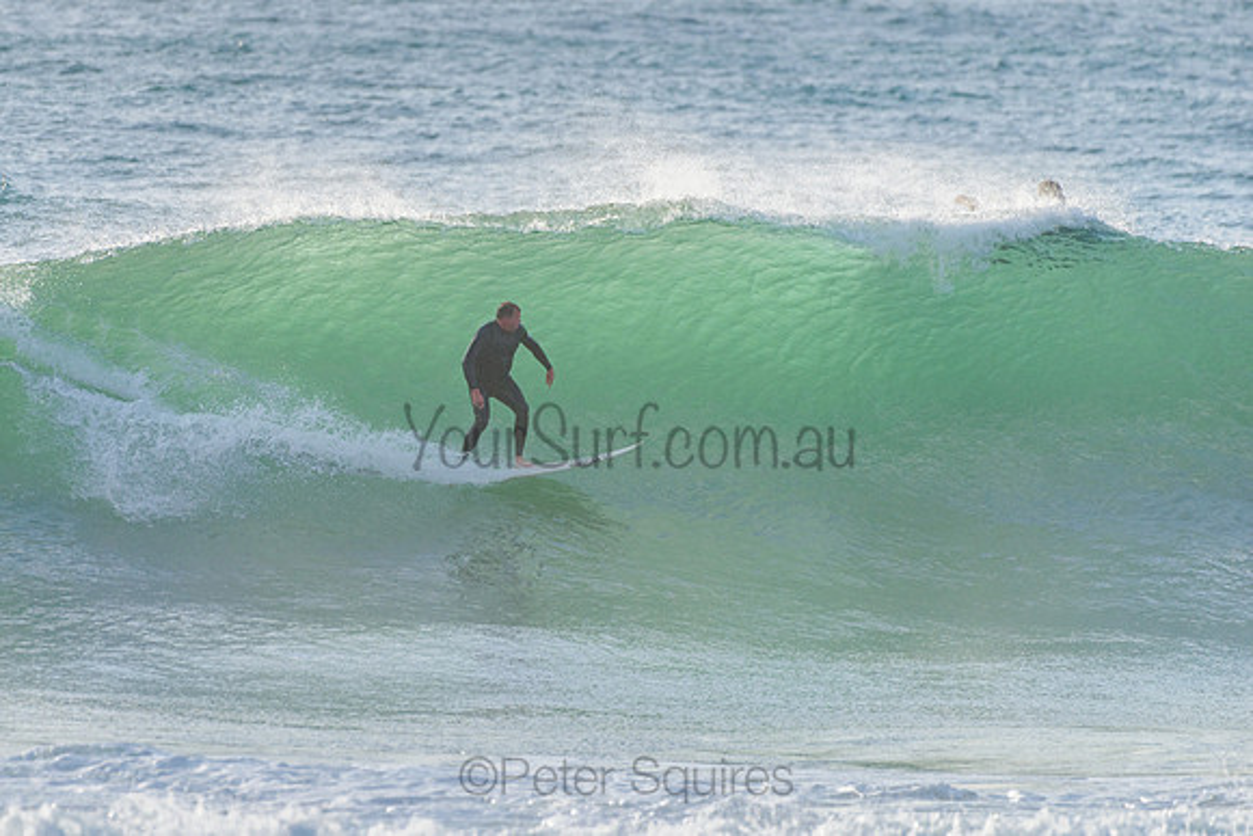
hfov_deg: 3.4
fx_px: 21315
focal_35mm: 612
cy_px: 403
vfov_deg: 2.2
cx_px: 486
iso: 450
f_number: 5.6
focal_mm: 500
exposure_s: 1/2000
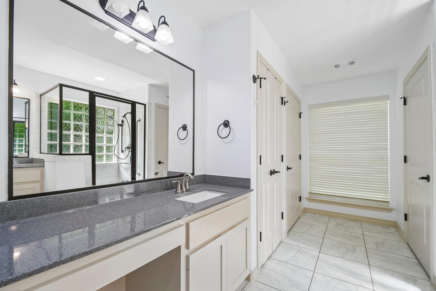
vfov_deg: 77.3
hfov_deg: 100.4
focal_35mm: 15
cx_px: 218
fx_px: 182
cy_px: 146
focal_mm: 10
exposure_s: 1/50
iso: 400
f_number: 8
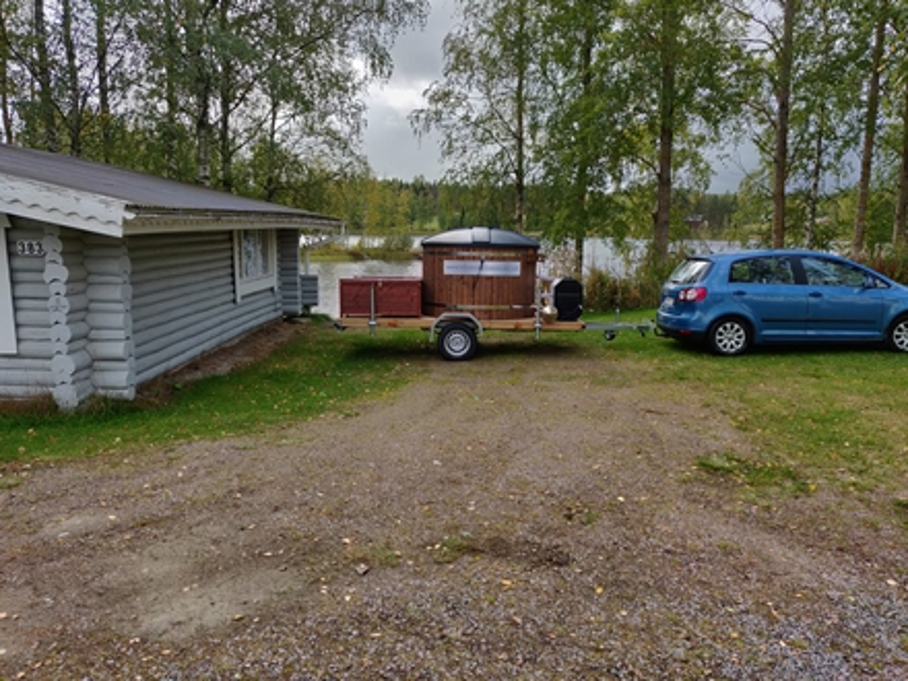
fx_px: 656
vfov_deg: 54.9
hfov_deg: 69.4
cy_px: 340
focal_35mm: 25
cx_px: 454
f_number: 1.7
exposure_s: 1/240
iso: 100
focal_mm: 4.25
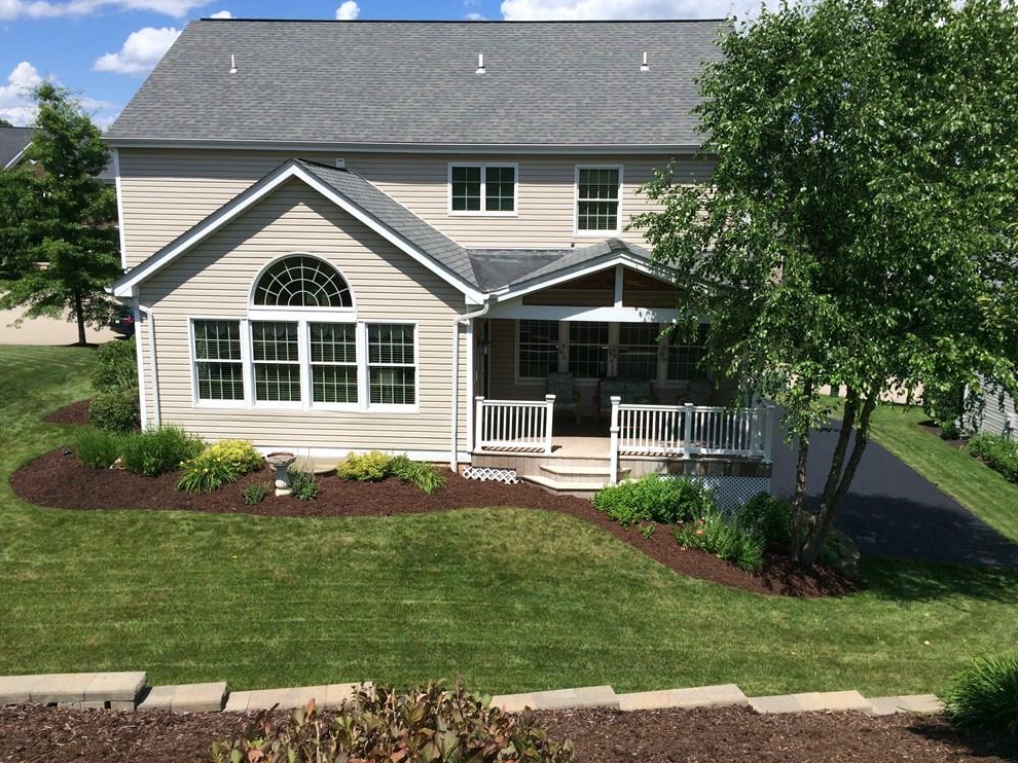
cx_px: 524
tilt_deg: -11.9
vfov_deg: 46.8
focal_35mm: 30
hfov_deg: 60.0
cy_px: 390
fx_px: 882
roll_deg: -0.4
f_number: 2.2
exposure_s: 1/2415
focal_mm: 4.15
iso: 32
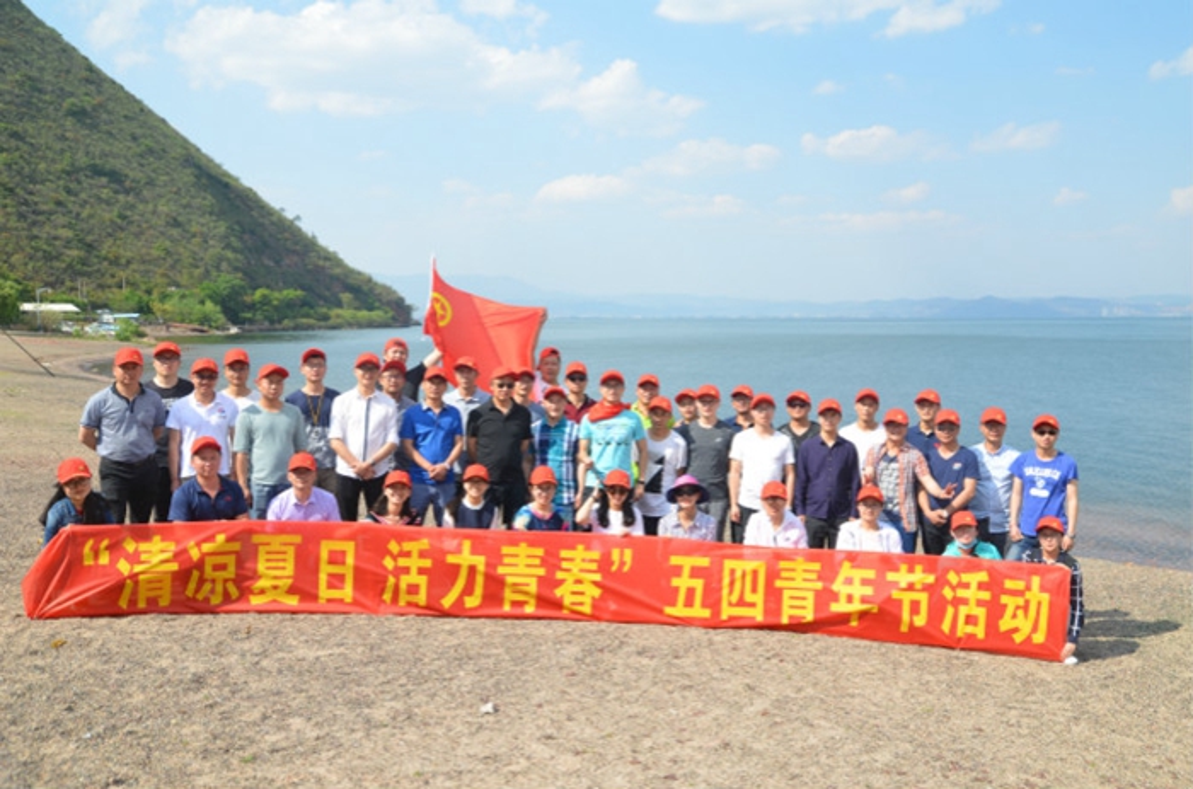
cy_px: 394
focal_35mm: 33
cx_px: 596
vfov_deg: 39.8
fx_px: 1091
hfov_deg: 57.3
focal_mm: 22
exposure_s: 1/320
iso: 100
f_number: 9
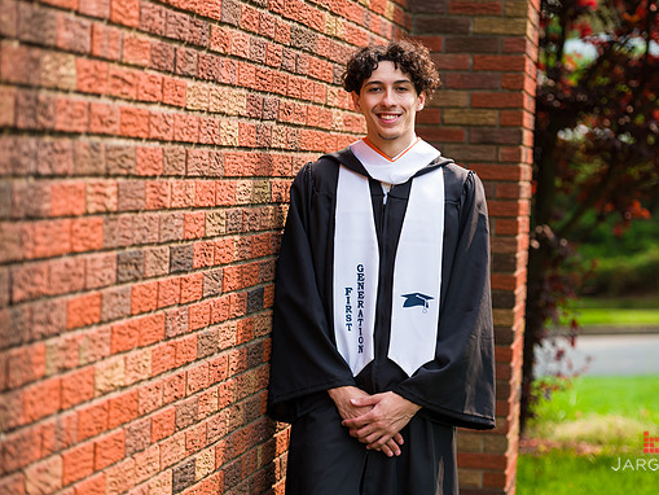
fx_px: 2190
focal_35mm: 115
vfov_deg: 12.9
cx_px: 360
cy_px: 249
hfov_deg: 17.1
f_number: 3.2
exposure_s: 1/640
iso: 200
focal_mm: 105
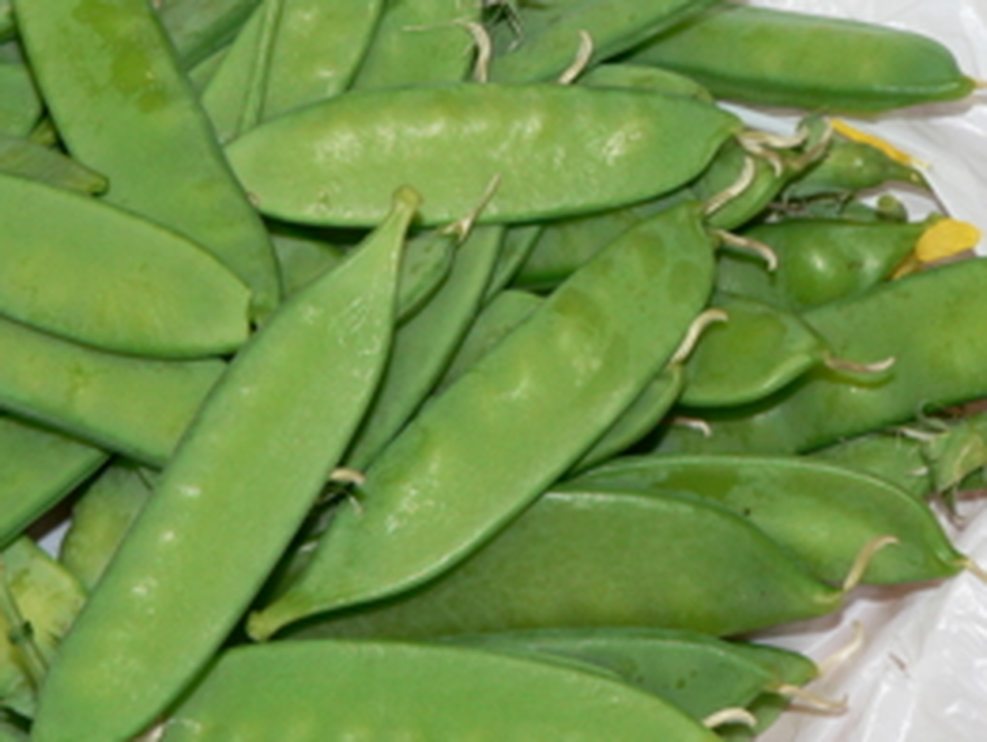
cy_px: 286
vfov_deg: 9.1
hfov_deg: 12.1
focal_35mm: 163
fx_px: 4652
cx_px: 324
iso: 80
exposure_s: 1/60
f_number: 3.2
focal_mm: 15.8
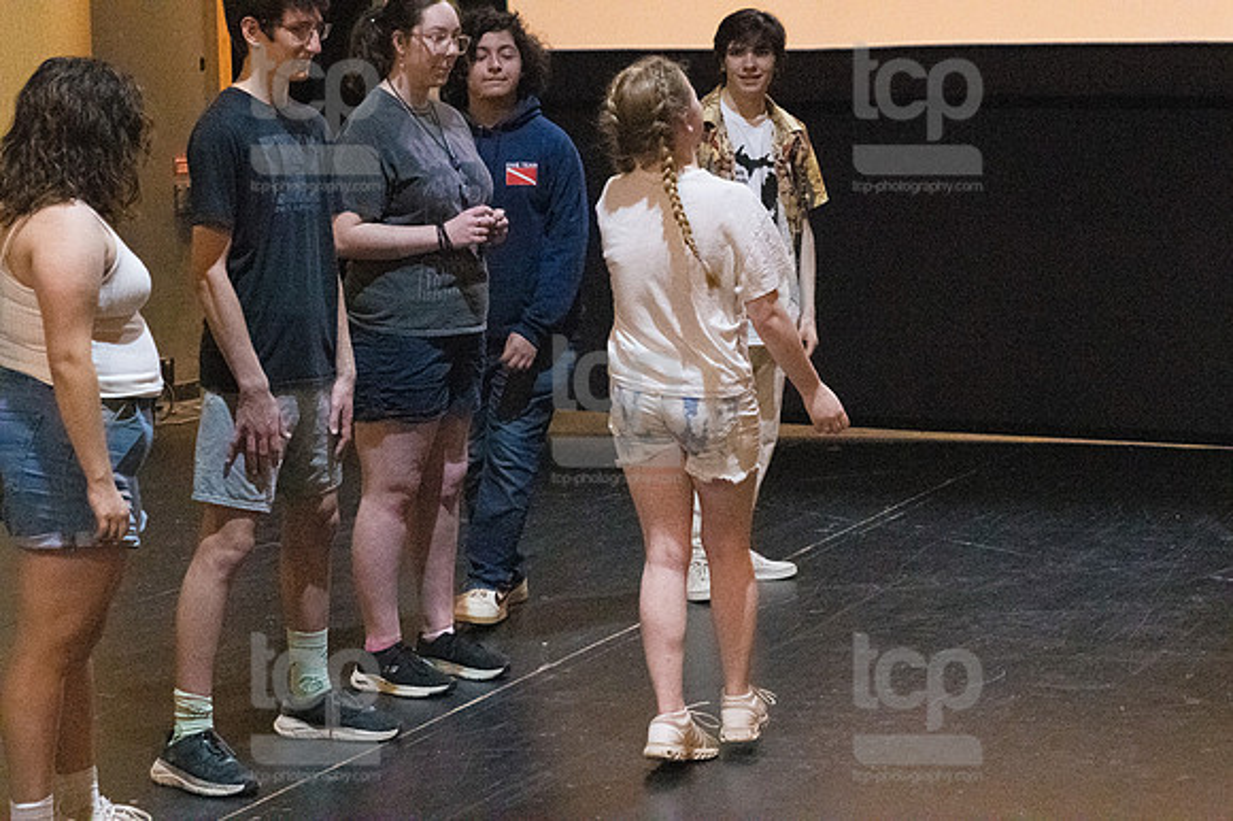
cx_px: 616
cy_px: 410
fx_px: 3183
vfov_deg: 14.7
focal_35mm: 93
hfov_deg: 21.9
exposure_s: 1/400
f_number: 5.6
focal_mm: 62
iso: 25600
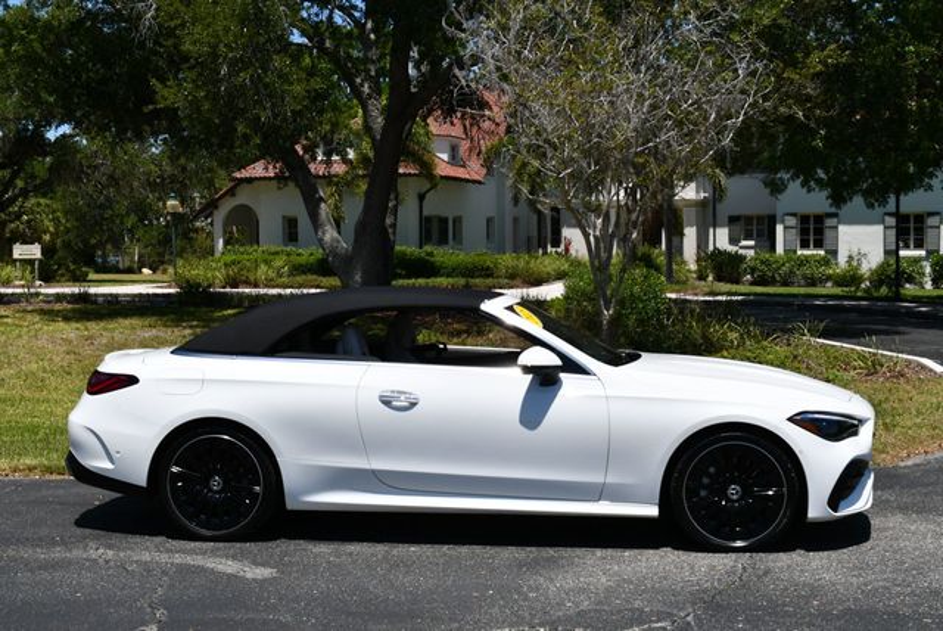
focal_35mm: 52
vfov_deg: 26.0
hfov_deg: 38.2
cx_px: 472
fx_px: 1363
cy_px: 316
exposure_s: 1/320
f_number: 9
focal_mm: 26
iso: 100
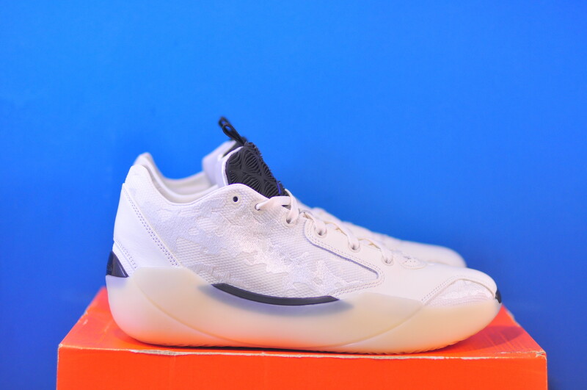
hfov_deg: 27.0
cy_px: 195
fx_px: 1221
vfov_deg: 18.1
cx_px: 294
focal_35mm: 75
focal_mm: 50
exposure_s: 1/320
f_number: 2.2
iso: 250
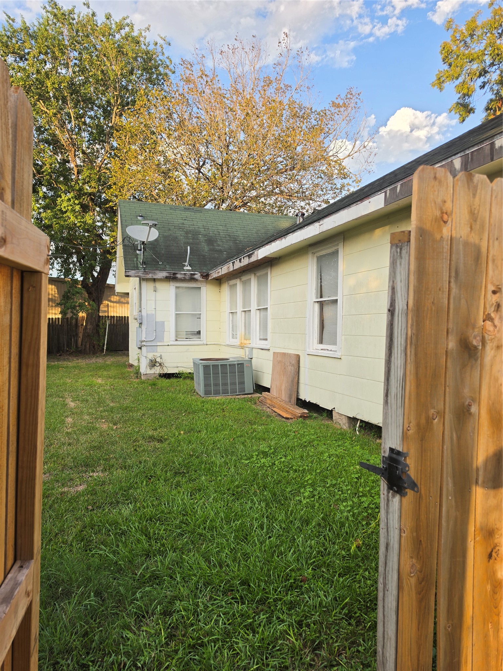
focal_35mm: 23
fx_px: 446
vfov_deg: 73.9
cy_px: 336
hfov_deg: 58.9
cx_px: 252
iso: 10
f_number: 1.4
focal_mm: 6.5
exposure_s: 1/195
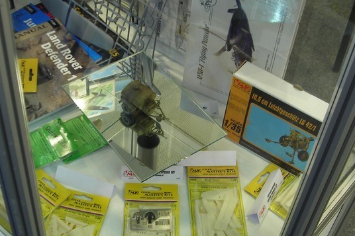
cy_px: 102
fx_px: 582
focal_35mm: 59
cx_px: 152
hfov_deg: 33.9
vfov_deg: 23.0
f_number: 3.2
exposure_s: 1/3.9
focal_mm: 6.3
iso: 51
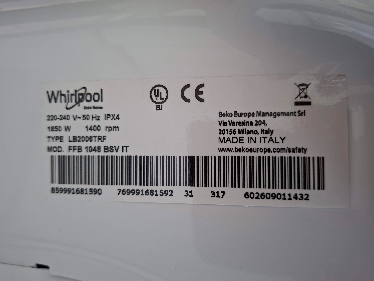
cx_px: 187
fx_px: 248
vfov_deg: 58.9
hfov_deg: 73.9
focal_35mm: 23
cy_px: 140
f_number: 1.8
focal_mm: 5.54
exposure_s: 1/33
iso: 400
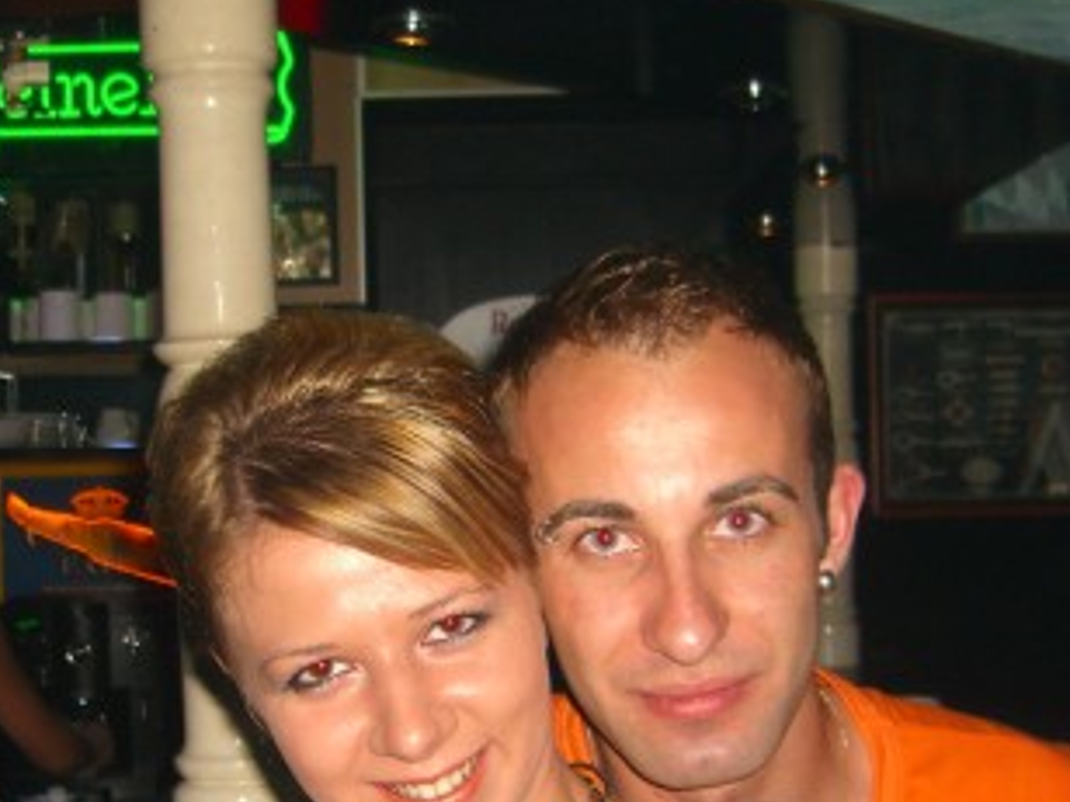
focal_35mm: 74
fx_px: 2287
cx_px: 361
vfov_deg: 19.7
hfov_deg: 26.2
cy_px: 646
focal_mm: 7.9
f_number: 2.8
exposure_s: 1/60
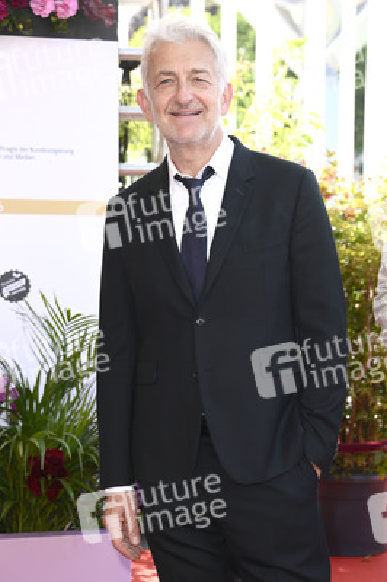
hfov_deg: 14.8
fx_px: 1486
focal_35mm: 92
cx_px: 194
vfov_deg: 22.2
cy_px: 291
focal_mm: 92
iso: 500
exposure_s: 1/250
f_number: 6.3
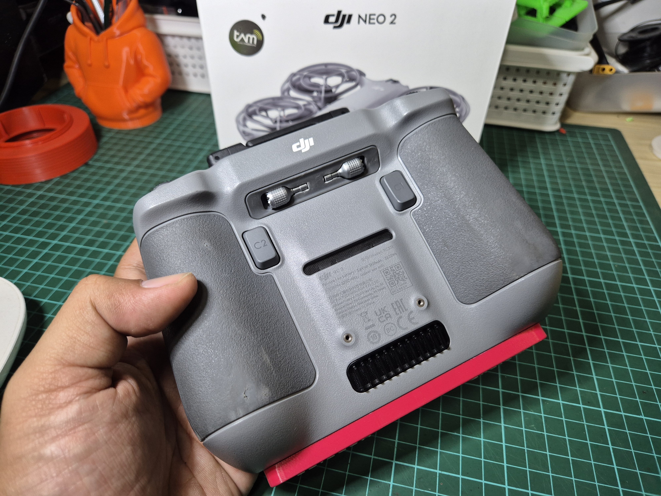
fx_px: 439
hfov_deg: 73.9
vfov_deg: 58.9
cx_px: 330
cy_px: 248
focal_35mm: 23
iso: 250
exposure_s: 1/100
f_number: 1.8
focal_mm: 5.4
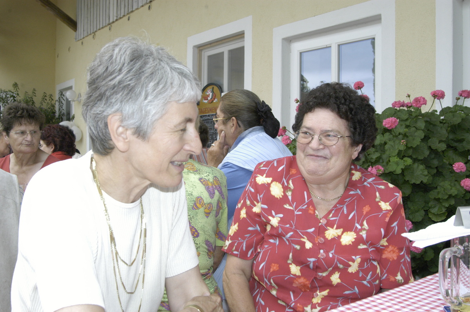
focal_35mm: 36
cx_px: 235
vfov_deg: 36.8
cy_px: 156
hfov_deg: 53.2
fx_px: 470
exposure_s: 1/180
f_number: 7.1
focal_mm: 24
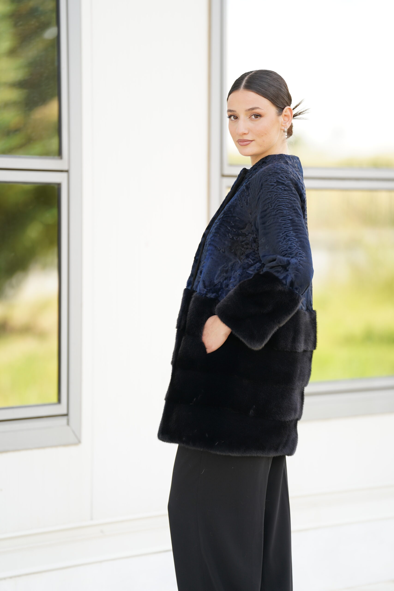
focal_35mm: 179
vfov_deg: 11.5
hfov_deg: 7.7
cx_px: 197
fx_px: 2938
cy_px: 296
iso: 160
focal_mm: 179
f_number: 2.8
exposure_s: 1/250
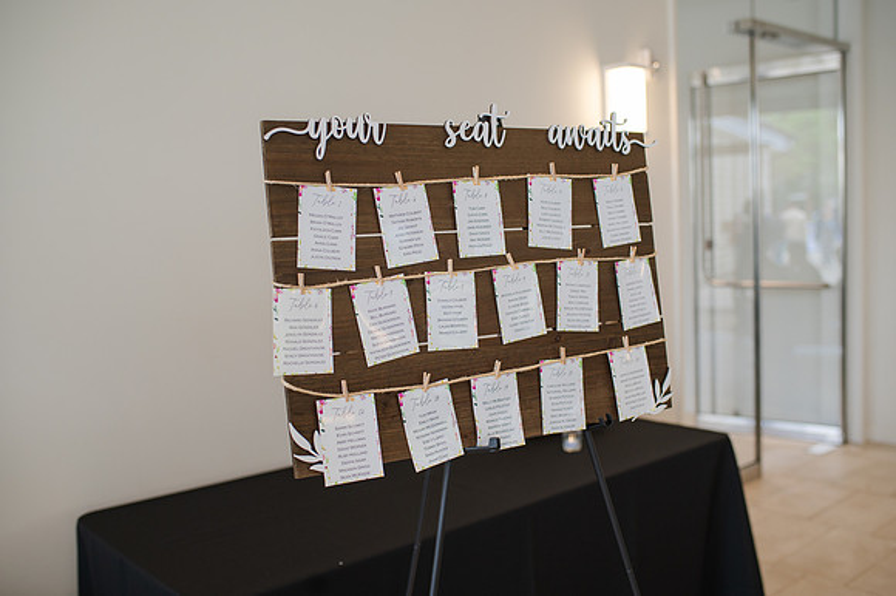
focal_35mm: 35
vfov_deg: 37.8
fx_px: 871
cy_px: 298
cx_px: 448
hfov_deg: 54.5
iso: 400
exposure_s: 1/320
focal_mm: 35
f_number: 3.2
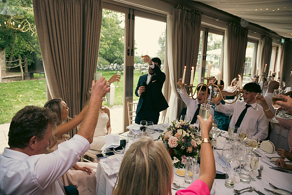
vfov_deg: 53.2
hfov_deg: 73.7
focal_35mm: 24
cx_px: 146
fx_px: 195
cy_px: 98
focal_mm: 24
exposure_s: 1/160
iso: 400
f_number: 3.5
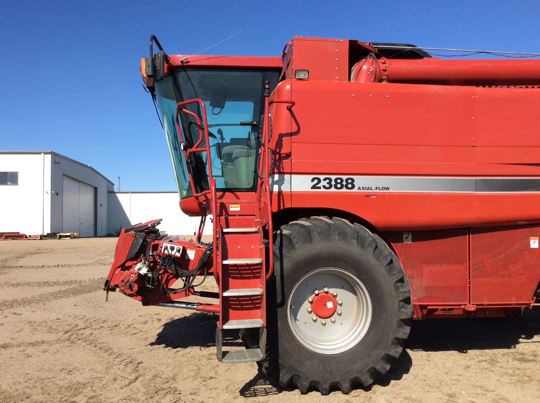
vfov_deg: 44.1
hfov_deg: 56.9
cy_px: 202
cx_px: 270
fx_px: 498
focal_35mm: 32
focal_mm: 3.3
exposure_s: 1/1217
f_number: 2.4
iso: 32
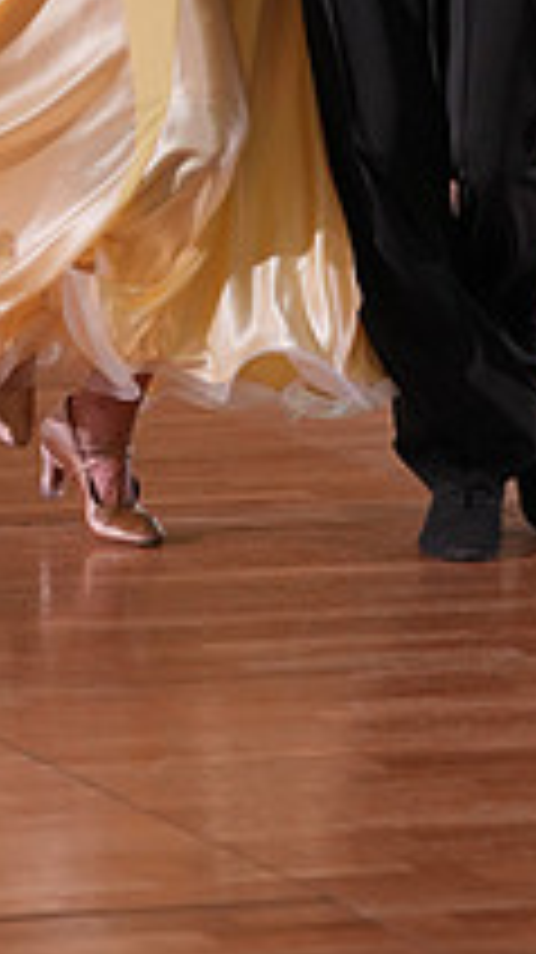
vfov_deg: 6.4
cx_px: 354
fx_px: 8503
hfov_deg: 3.6
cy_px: -184
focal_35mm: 336
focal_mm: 117
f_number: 2.8
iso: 1000
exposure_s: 1/500
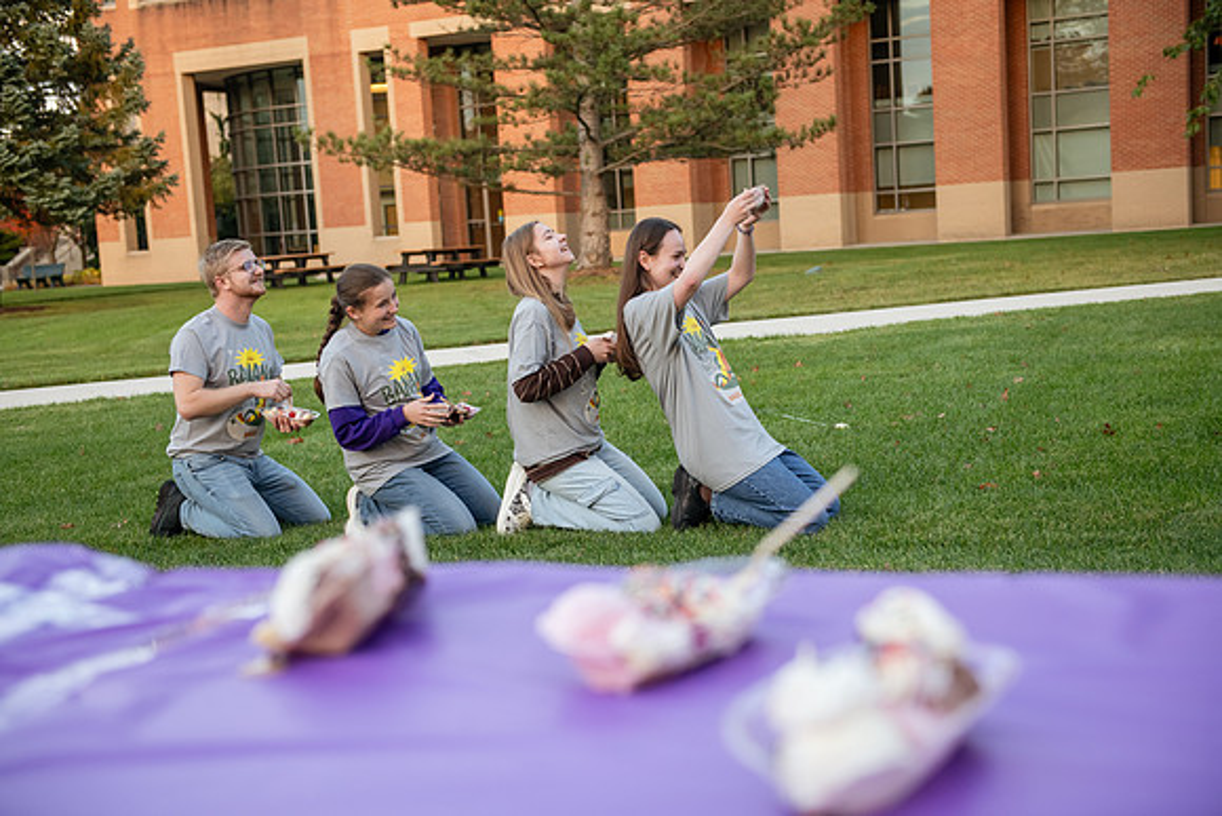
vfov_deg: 27.0
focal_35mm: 50
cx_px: 611
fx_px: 1698
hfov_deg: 39.6
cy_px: 408
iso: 800
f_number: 3.2
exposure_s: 1/320
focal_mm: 50
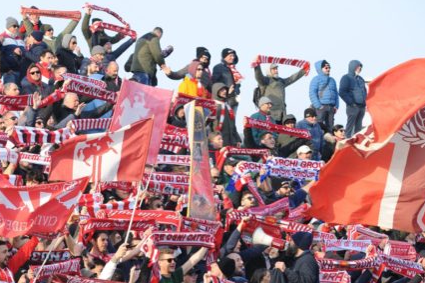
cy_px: 196
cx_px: 118
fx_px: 3597
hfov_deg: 6.8
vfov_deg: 4.5
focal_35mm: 305
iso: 1000
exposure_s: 1/640
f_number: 8
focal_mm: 200
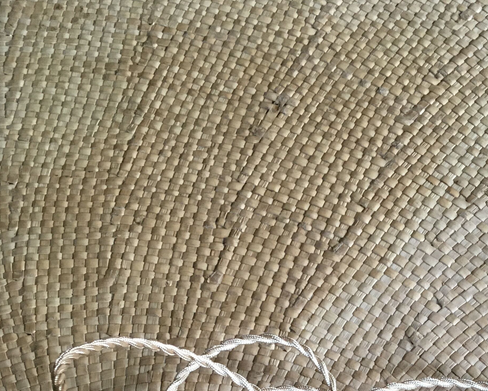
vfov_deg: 21.9
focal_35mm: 62
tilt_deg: -67.8
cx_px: 381
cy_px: 520
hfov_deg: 29.9
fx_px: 896
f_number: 2.2
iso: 160
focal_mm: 4.15
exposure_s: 1/33
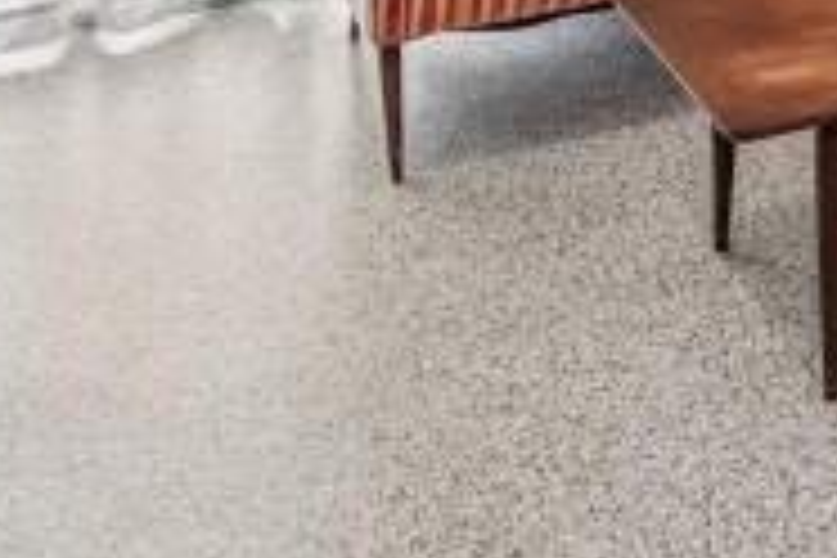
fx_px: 1604
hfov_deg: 26.7
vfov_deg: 15.2
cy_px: -614
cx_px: 945
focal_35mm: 69
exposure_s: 1/20
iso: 400
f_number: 8
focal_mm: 16
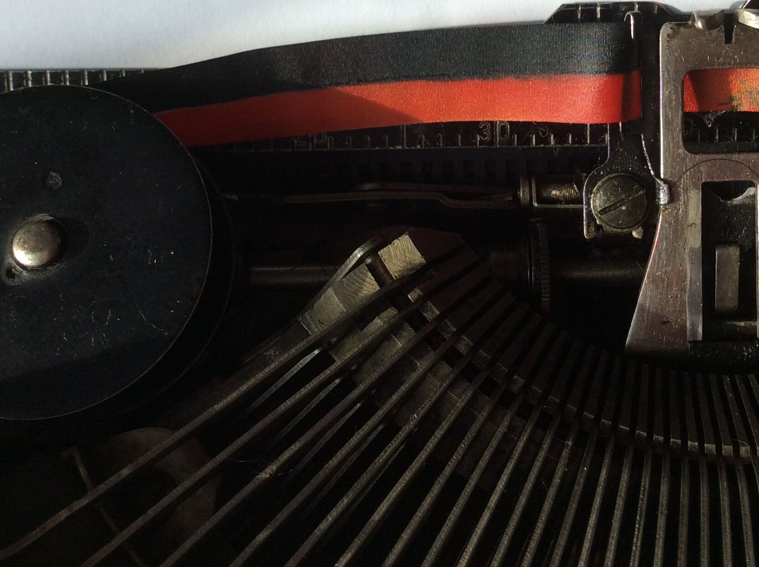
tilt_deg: -76.3
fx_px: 1095
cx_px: 457
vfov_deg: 28.6
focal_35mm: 50
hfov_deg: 38.1
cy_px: 135
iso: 32
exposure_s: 1/246
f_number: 2.4
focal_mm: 3.3
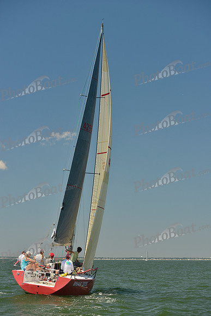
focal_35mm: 70
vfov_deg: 28.8
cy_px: 158
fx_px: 615
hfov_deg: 19.5
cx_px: 106
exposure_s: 1/640
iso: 200
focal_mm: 70
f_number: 5.6
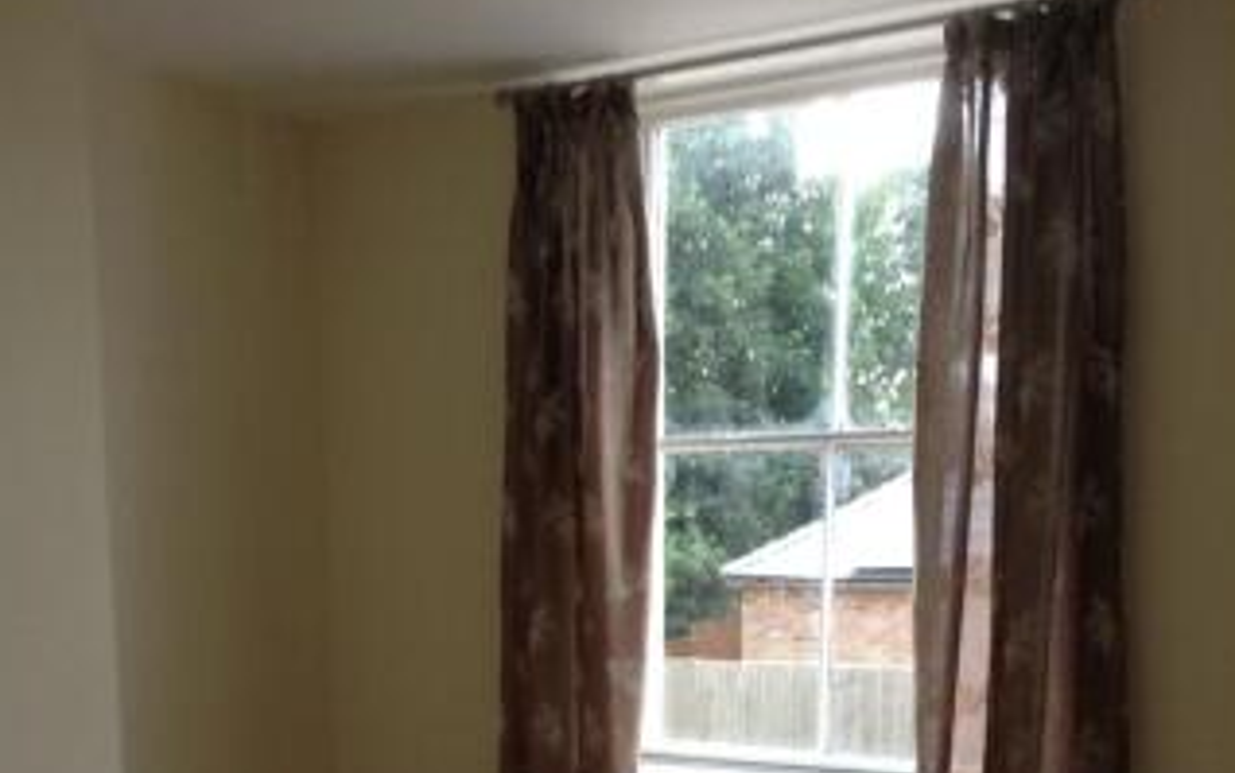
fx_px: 1616
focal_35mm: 48
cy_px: 806
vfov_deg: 25.3
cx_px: 614
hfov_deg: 41.8
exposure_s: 1/24
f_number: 2.4
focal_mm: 3.3
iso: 64
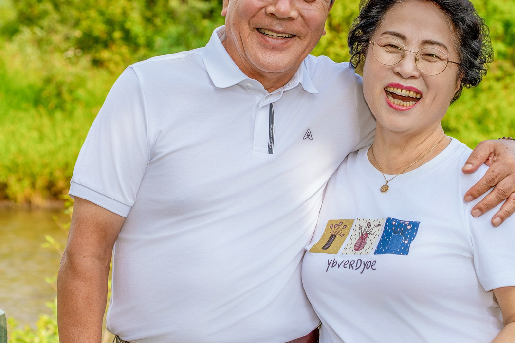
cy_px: 126
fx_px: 1731
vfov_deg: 11.3
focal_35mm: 121
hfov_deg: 16.9
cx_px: 333
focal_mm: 50
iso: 100
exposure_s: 1/320
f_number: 4
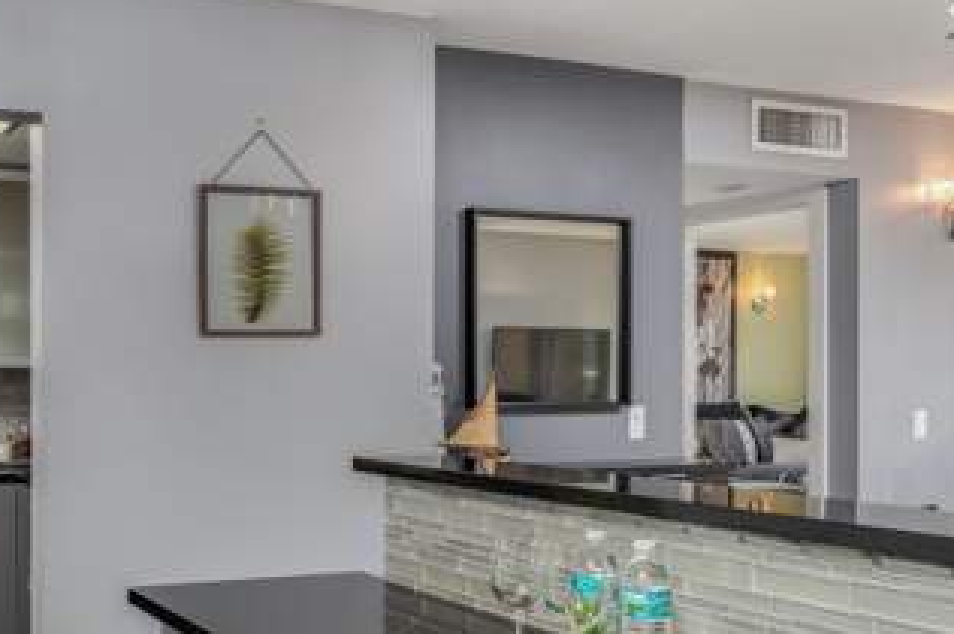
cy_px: 370
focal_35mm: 44
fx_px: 1165
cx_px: 293
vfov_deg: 30.4
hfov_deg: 43.7
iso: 400
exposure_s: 1/100
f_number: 8
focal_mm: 29
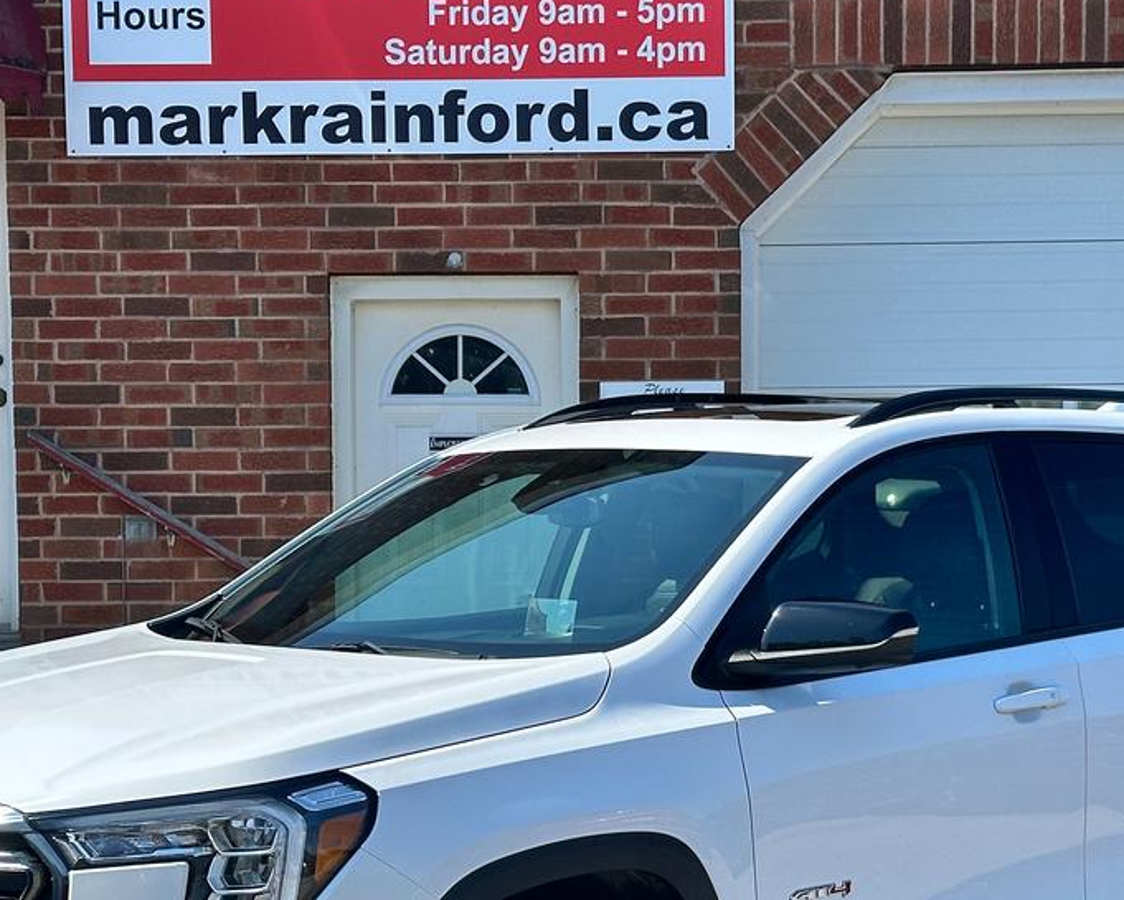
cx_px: 660
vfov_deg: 17.4
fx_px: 2928
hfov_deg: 21.7
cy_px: 636
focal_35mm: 88
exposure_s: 1/2597
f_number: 1.78
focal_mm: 6.86
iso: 64
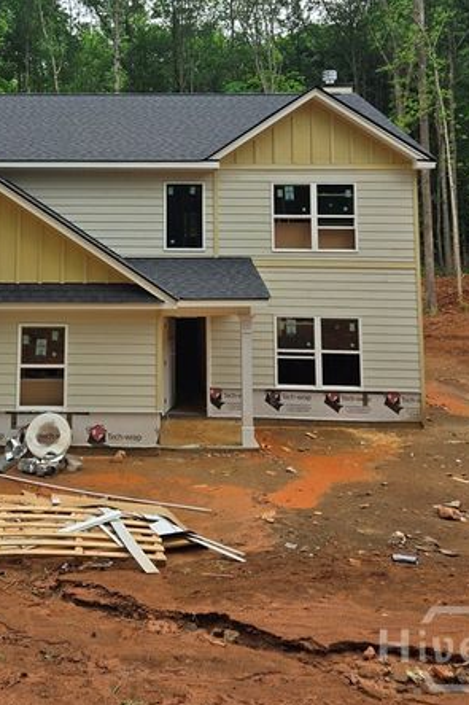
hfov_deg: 36.1
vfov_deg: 51.4
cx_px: 124
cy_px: 198
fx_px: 704
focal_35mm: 36
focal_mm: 5.4
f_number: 1.8
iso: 25
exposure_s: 1/641
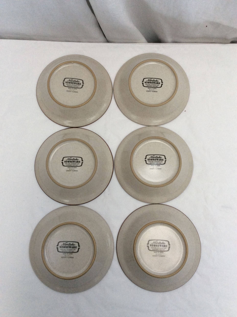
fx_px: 293
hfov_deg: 44.1
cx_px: 118
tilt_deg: -79.3
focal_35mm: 32
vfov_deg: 56.9
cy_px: 158
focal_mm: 3.3
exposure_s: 1/100
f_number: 2.4
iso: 64
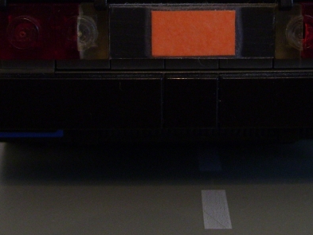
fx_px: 724
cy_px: 10
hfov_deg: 24.3
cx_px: 198
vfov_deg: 18.1
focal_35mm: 80
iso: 160
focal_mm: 6
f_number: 2.7
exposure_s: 1/8
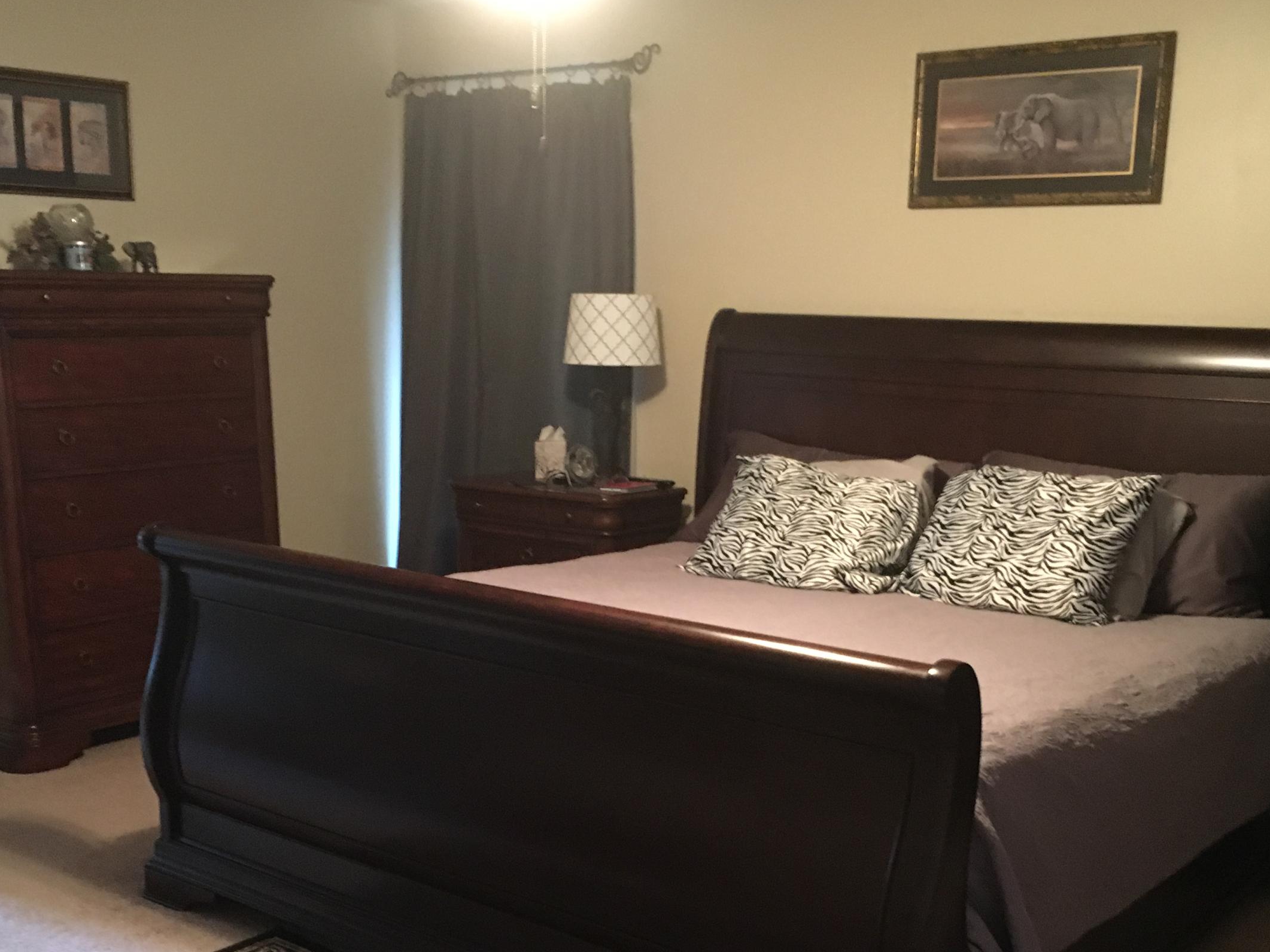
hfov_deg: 45.8
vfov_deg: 34.8
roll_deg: -1.6
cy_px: 639
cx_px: 658
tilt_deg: -13.4
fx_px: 1504
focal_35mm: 41
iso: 400
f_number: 2.2
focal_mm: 4.15
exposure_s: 1/15
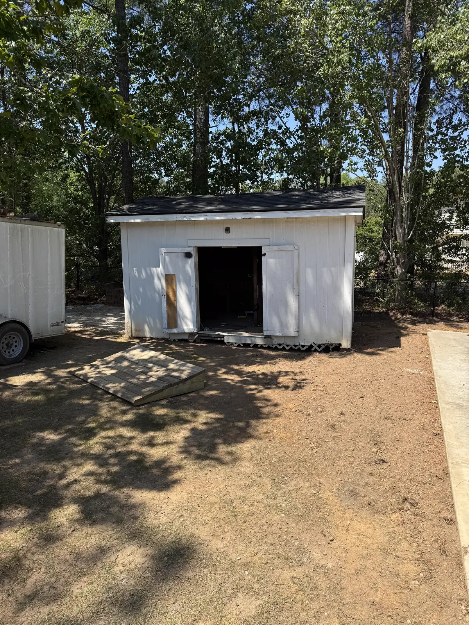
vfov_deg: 71.6
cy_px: 312
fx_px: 434
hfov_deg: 56.8
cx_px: 234
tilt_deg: -9.5
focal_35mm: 24
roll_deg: -0.8
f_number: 1.78
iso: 80
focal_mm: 6.76
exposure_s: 1/2331
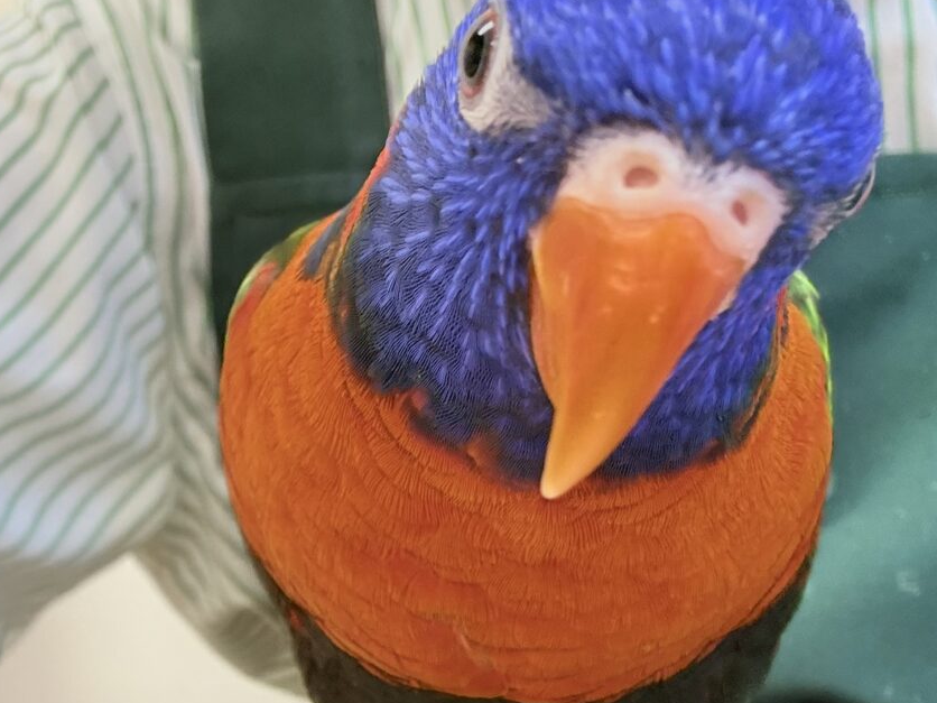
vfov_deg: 42.8
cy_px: 408
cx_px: 569
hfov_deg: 54.9
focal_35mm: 33
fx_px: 893
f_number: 1.9
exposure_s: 1/69
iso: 80
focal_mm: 2.69
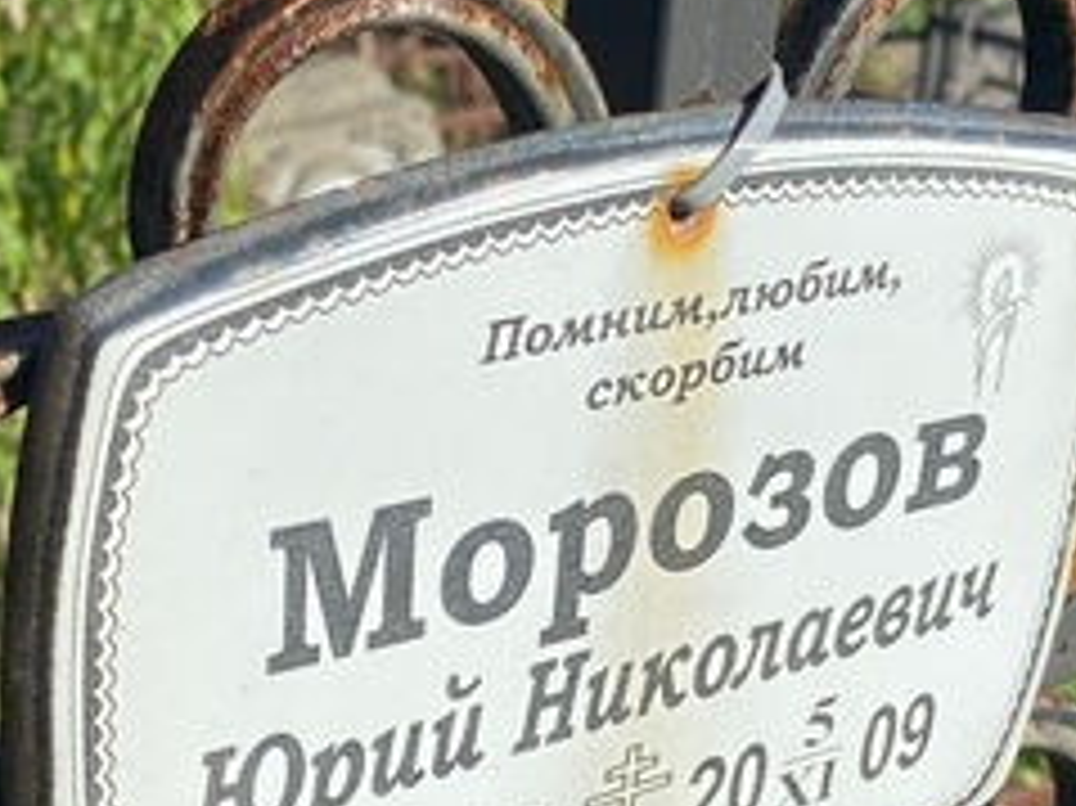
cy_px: 630
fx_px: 2703
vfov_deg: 16.8
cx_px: 572
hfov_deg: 22.5
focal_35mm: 87
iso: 32
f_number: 1.8
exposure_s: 1/2105
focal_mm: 4.25
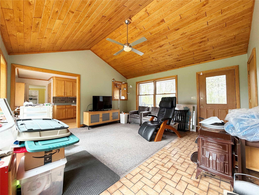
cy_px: 98
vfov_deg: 85.7
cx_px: 130
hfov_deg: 102.1
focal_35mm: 14
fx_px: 105
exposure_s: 1/121
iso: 200
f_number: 2.2
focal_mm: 2.22
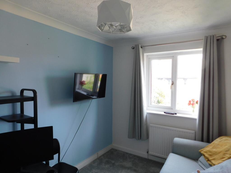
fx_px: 153
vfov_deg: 58.9
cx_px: 116
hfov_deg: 73.9
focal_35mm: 23
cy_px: 86
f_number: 3
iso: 125
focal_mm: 4
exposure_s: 1/50
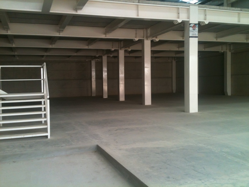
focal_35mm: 35
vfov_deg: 40.7
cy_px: 94
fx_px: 252
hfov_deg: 52.6
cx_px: 124
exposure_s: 1/154
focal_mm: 3.85
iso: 64
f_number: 2.8
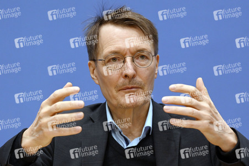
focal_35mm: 135
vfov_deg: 10.1
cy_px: 83
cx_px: 124
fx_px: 933
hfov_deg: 15.2
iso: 4000
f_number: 5.6
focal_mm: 135
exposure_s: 1/500
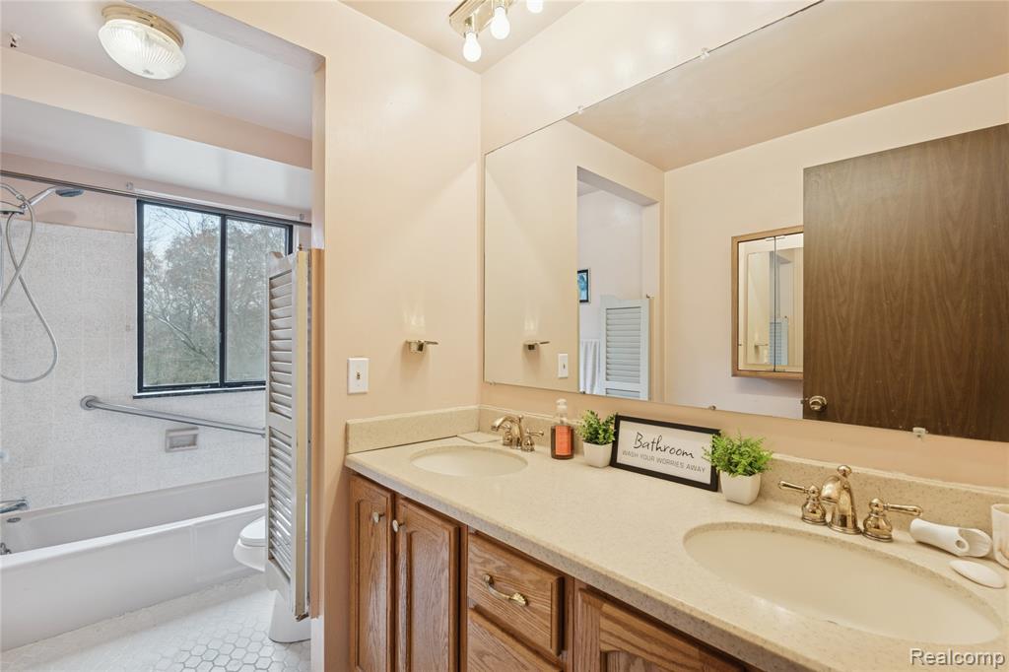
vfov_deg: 73.7
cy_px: 336
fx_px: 448
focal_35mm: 16
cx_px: 504
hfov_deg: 96.8
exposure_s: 1/40
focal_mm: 16
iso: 400
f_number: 8
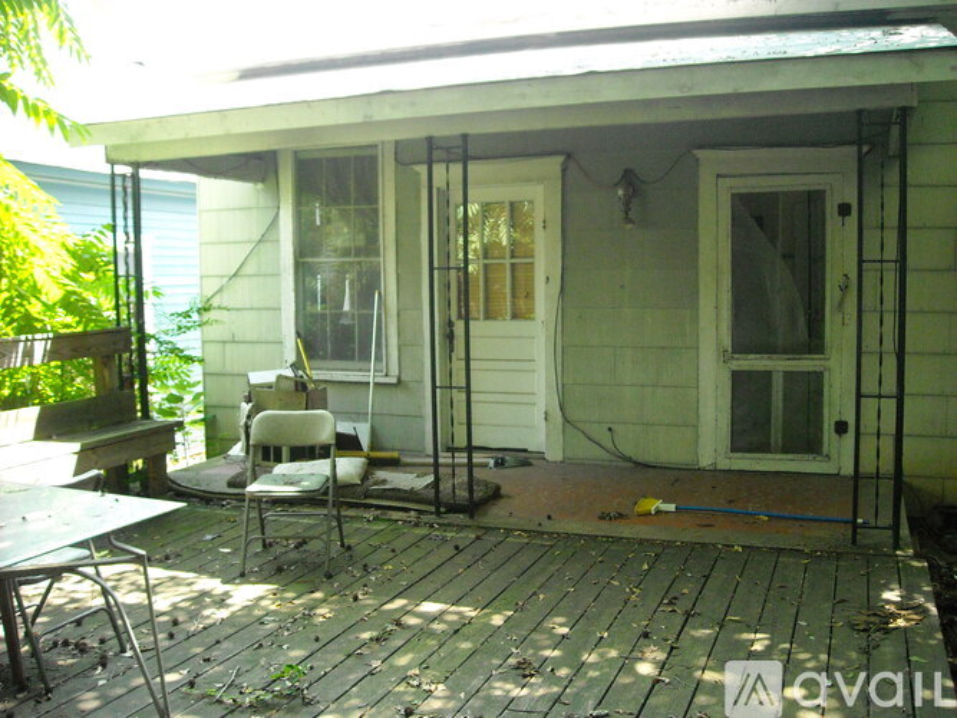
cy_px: 359
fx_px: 967
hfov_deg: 52.6
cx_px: 478
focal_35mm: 35
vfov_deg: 40.7
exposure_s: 1/250
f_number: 2.8
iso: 541
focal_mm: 5.7
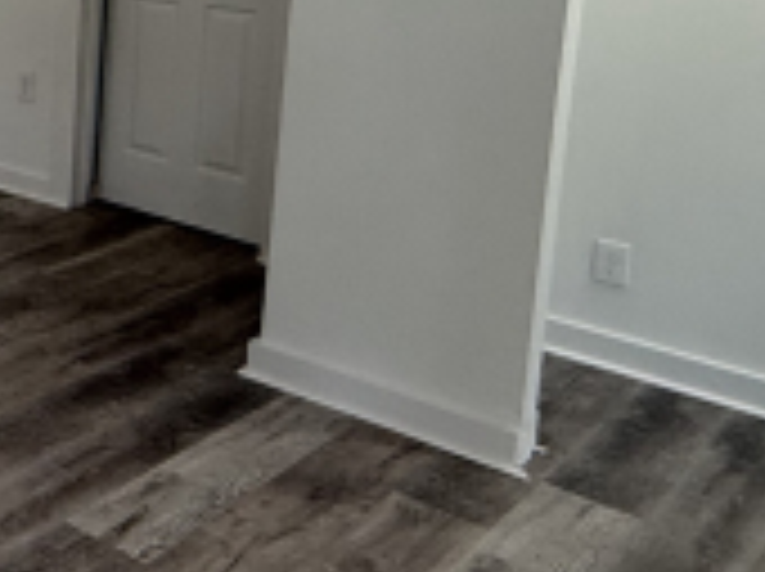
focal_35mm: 55
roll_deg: -1.7
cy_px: -27
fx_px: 1214
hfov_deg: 26.5
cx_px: -349
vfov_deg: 25.0
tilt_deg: -6.0
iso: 200
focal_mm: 2.22
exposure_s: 1/99
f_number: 2.2
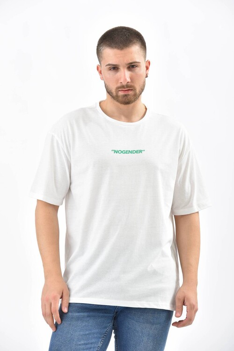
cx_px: 117
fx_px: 1189
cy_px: 176
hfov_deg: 11.2
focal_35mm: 122
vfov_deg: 16.8
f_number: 7.1
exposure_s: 1/160
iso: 100
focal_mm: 122
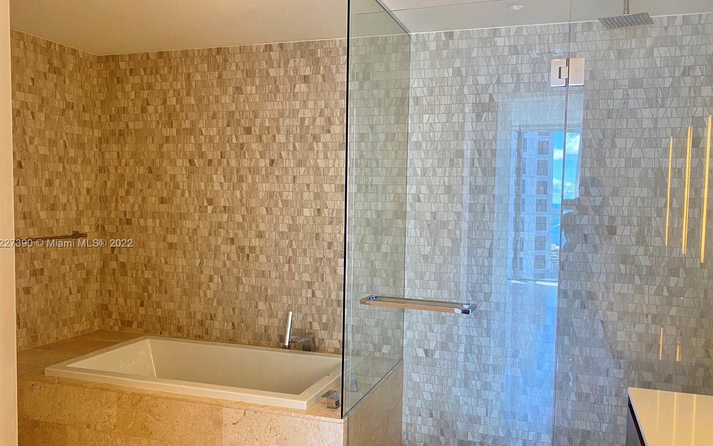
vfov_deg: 41.8
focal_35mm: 30
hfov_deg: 62.9
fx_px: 583
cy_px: 244
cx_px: 366
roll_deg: -1.5
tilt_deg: -3.4
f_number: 1.8
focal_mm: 4.25
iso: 100
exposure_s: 1/60
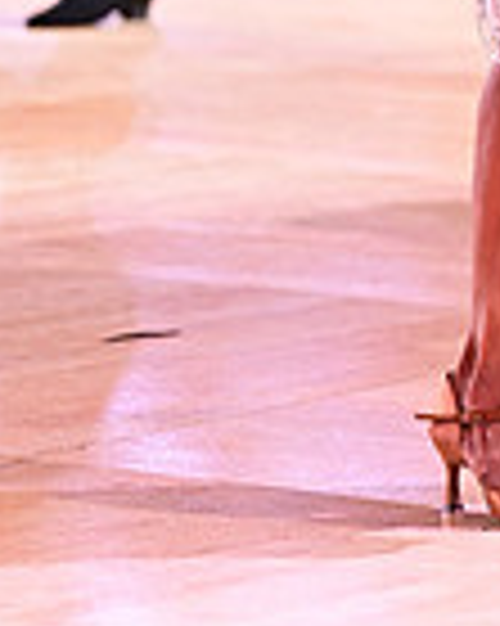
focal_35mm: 341
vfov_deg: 5.6
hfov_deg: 4.5
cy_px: -351
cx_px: 820
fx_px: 6315
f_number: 2.8
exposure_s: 1/250
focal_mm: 87
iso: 1600
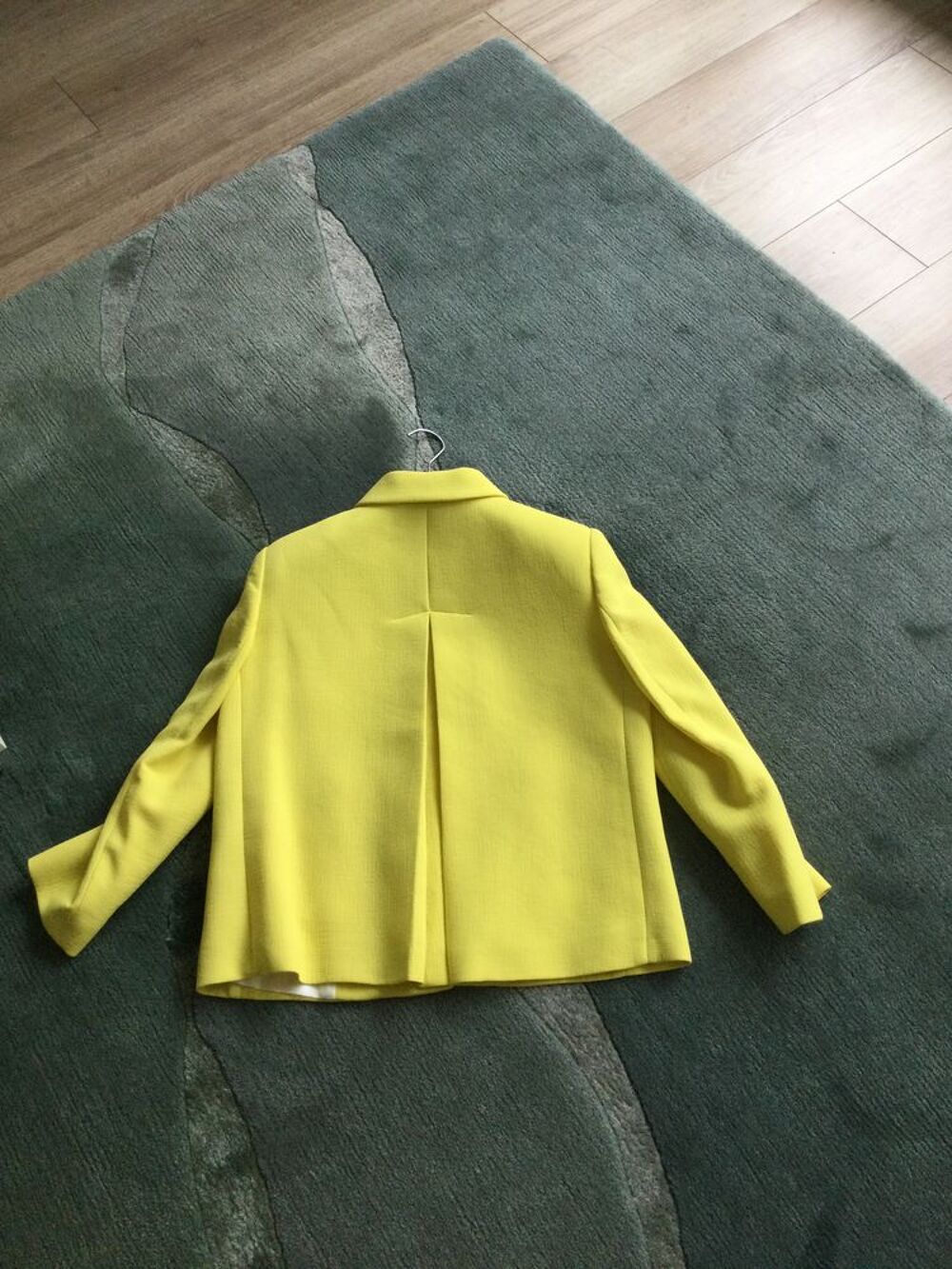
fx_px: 1137
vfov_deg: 58.3
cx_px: 476
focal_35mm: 31
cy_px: 634
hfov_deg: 45.4
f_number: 2.4
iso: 50
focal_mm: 3.3
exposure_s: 1/33
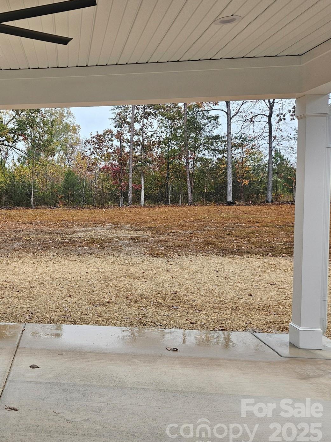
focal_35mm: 34
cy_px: 214
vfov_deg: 53.9
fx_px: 433
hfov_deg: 38.3
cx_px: 20
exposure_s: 1/207
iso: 100
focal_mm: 5.4
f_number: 1.8
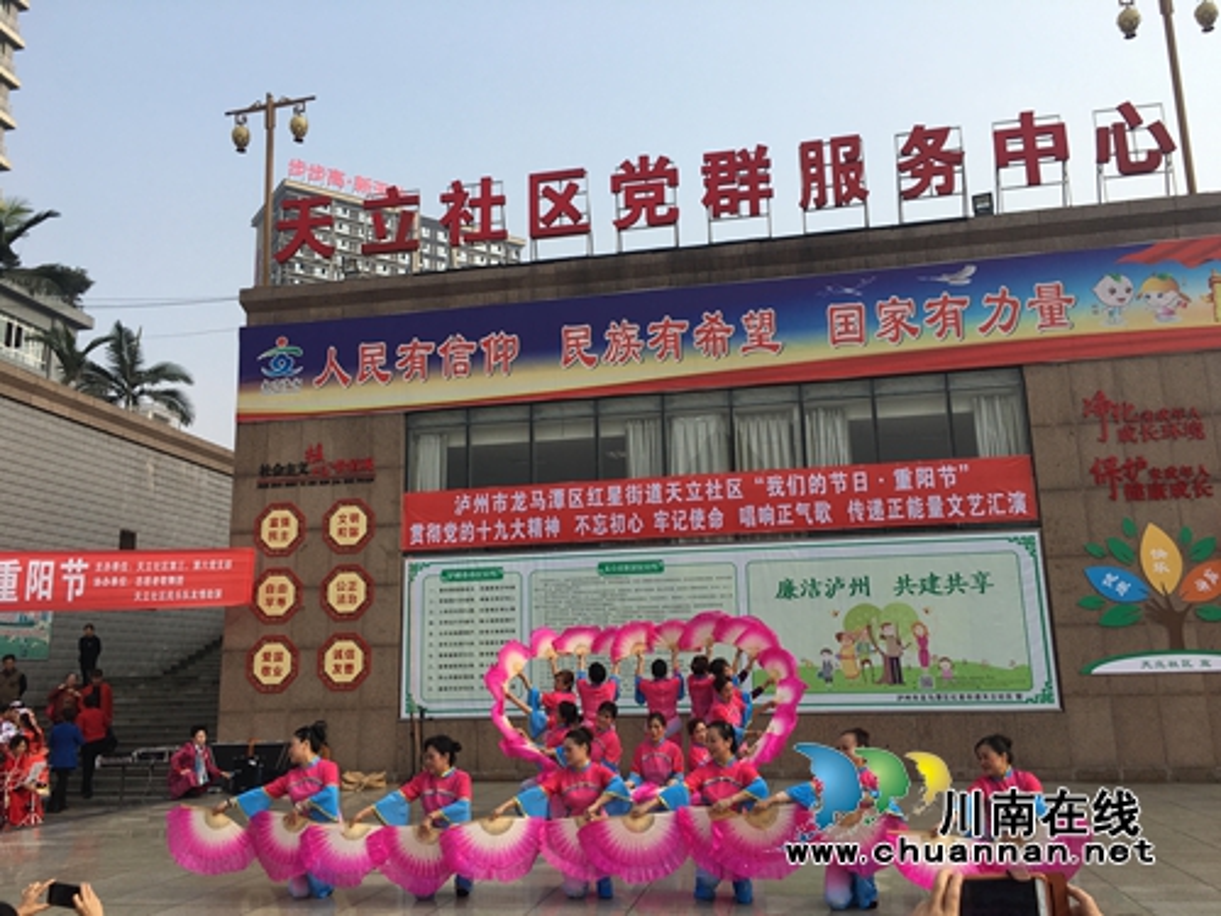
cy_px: 458
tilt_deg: +12.6
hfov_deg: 61.7
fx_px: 1023
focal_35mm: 29
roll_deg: +1.1
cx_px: 610
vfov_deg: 48.2
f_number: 2.2
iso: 25
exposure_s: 1/1282
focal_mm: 4.15
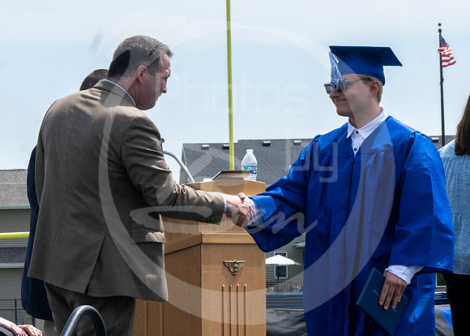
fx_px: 3050
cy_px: 144
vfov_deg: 6.3
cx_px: 137
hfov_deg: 8.8
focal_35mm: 229
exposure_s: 1/250
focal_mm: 70
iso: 200
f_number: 13
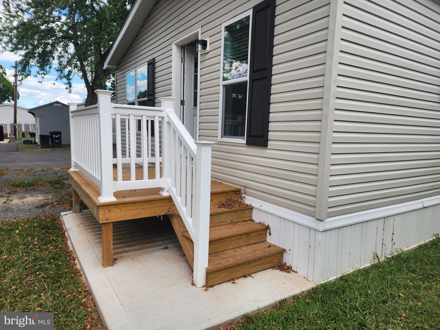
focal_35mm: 23
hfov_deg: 73.9
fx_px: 292
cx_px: 220
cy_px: 165
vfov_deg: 58.9
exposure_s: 1/542
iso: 12
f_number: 1.8
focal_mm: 6.4
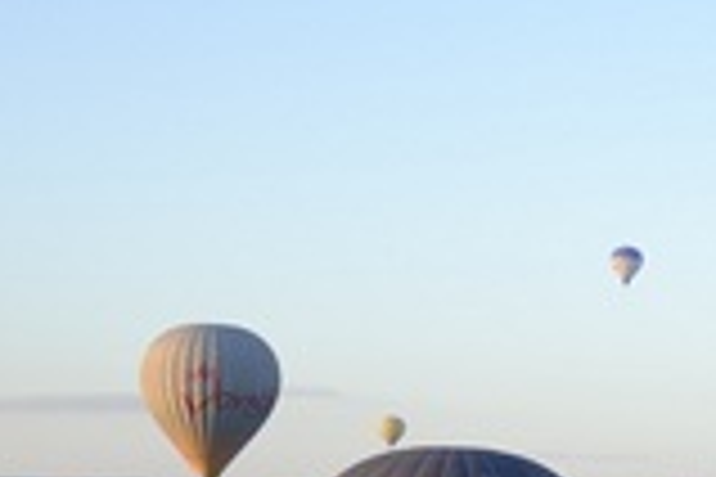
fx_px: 3142
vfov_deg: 8.6
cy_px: 634
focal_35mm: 158
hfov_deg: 12.6
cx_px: 941
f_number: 4
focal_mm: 28
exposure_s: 1/80
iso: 100
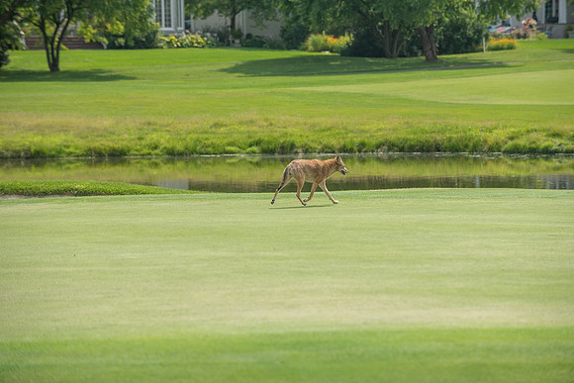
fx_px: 3189
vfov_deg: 6.9
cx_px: 287
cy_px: 192
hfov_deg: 10.3
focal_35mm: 200
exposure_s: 1/2500
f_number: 5
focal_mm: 200
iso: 250
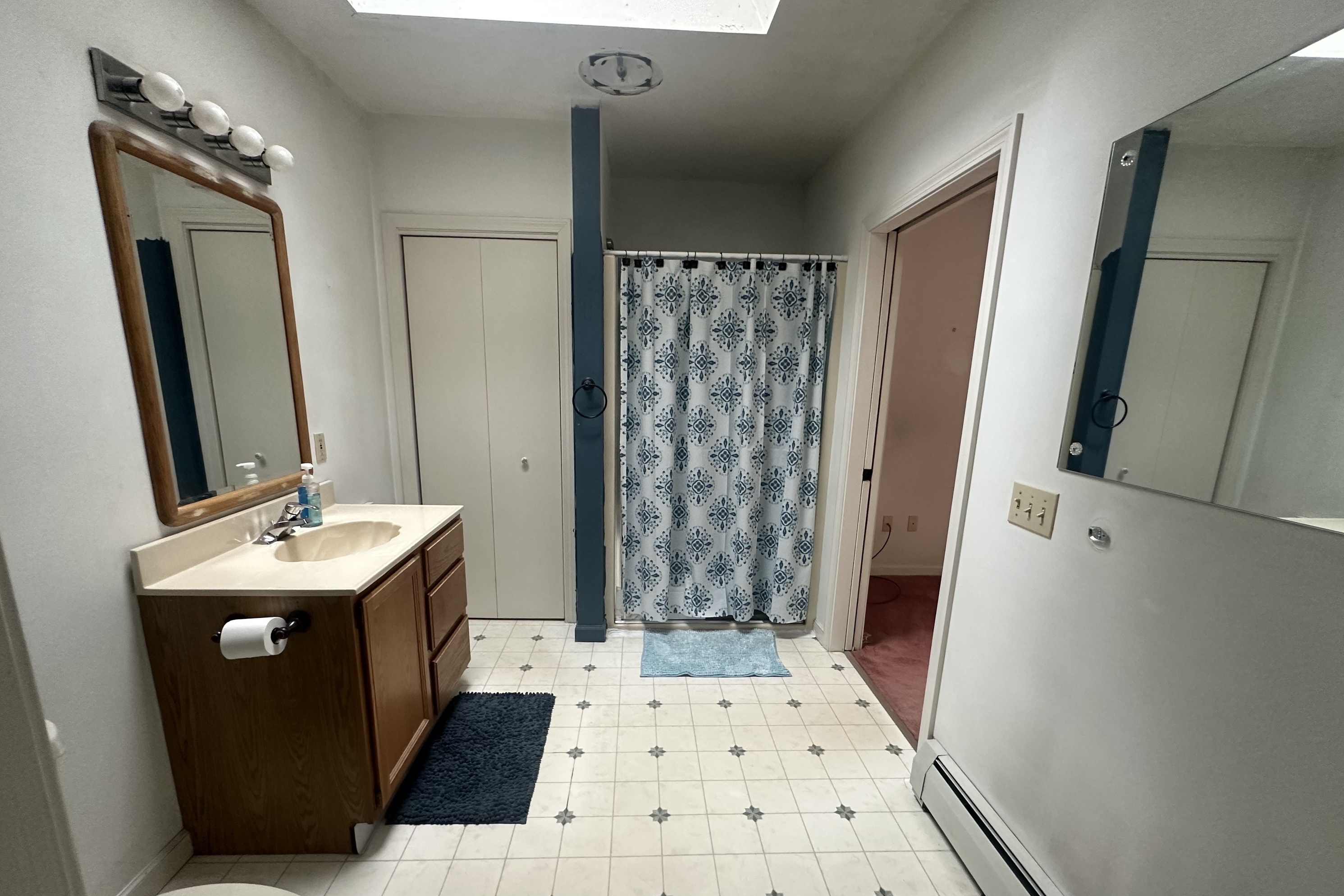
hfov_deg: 100.4
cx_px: 663
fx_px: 560
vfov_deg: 77.1
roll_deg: -1.2
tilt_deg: -12.6
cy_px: 497
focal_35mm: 15
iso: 320
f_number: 2.2
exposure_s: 1/92
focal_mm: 2.22
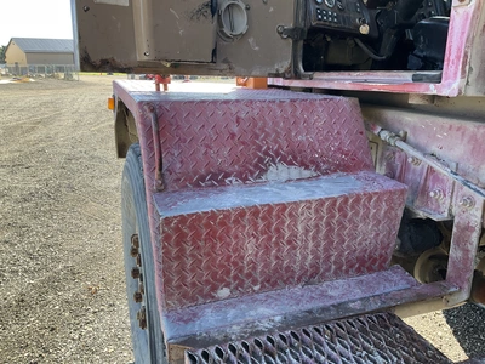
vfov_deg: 48.2
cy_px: 182
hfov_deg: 61.7
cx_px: 242
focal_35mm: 29
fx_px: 406
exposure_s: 1/146
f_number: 1.8
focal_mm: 3
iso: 20
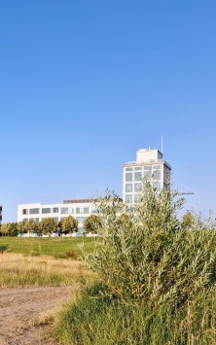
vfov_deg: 44.8
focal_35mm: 44
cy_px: 221
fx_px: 414
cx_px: -65
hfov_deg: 25.2
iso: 50
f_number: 1.8
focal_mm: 5.4
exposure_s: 1/850
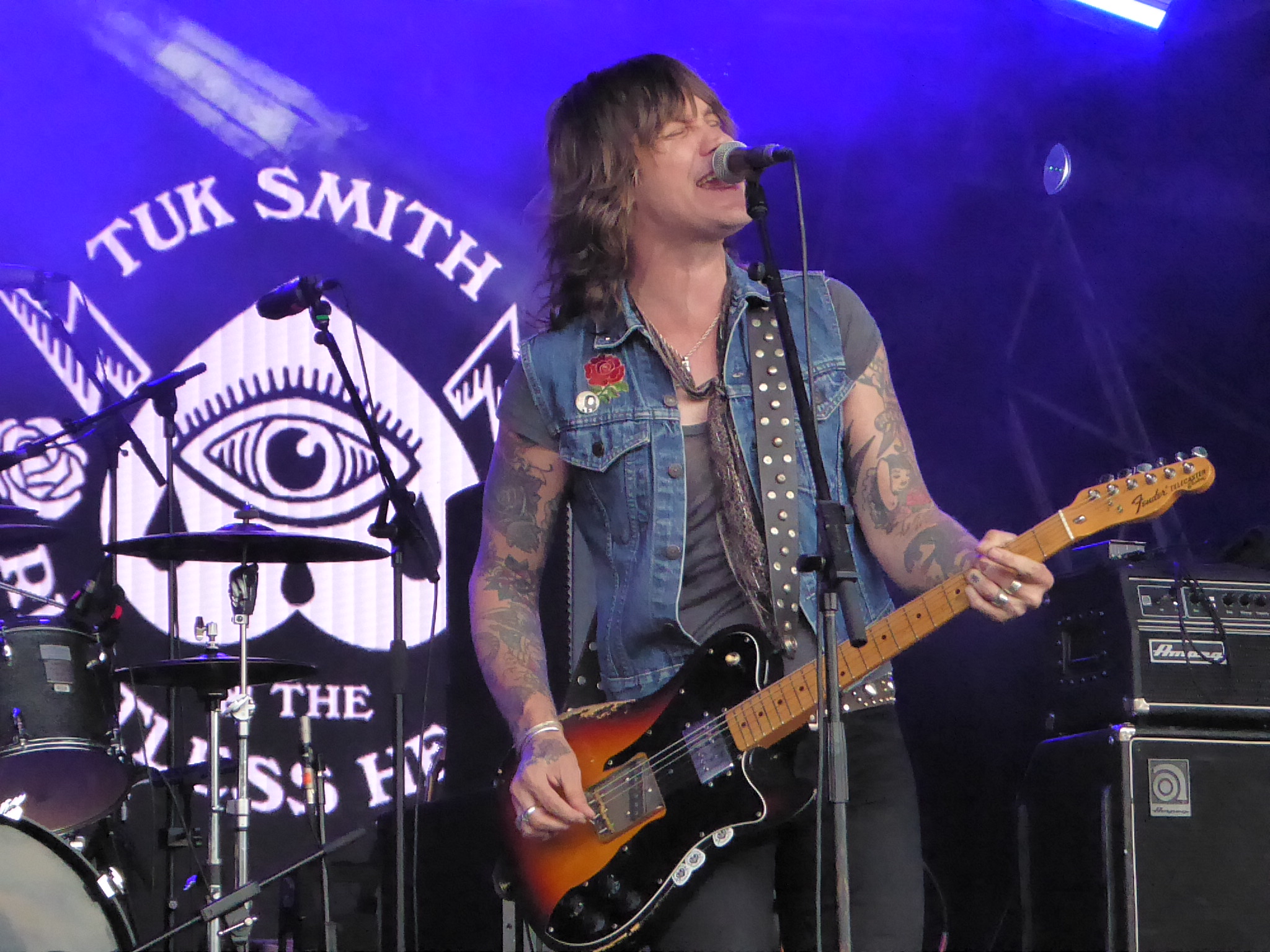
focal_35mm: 160
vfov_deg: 9.3
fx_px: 5870
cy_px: 476
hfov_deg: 12.3
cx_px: 635
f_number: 5.5
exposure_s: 1/1600
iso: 2500
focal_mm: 28.7
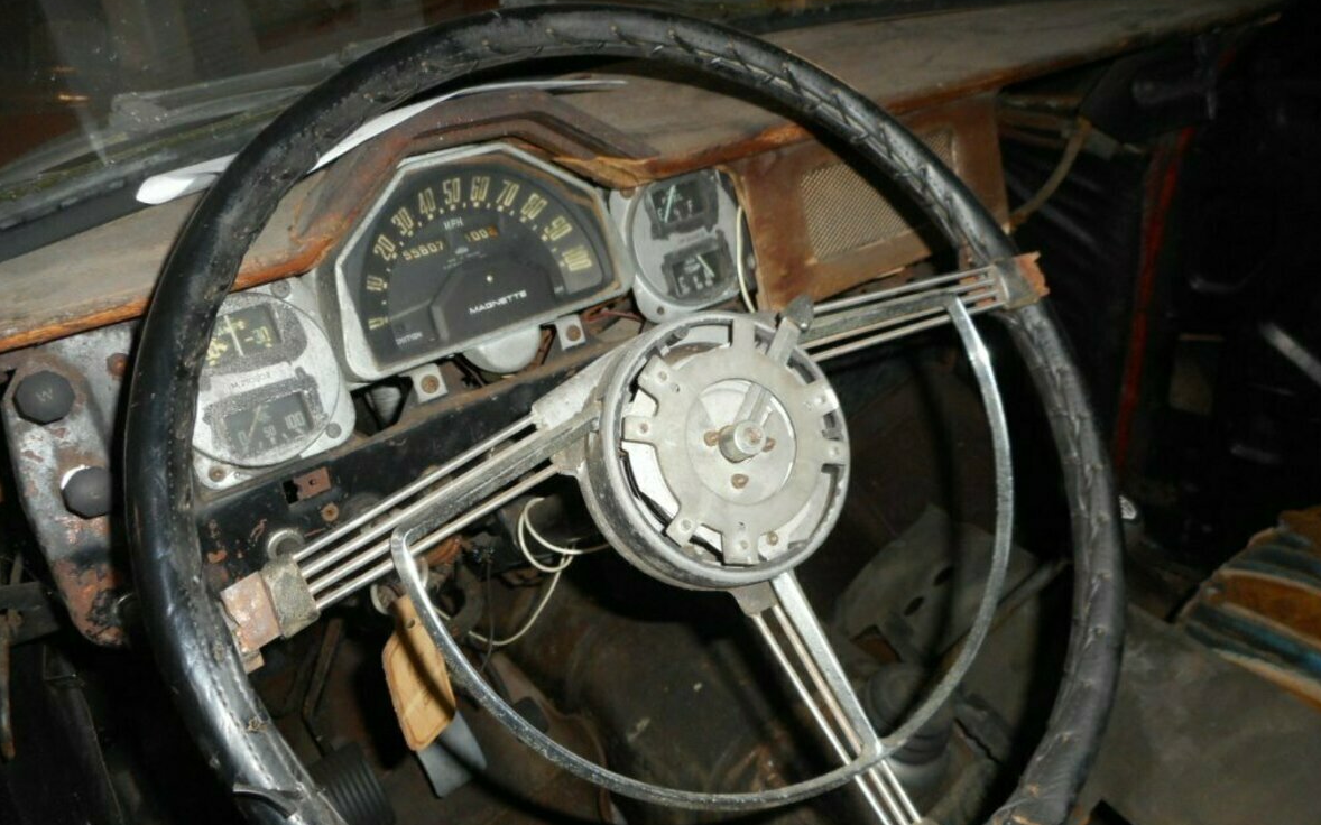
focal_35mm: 27
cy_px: 476
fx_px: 972
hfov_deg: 68.4
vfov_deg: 45.9
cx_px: 653
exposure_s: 1/25
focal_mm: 4.5
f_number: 3.7
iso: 200
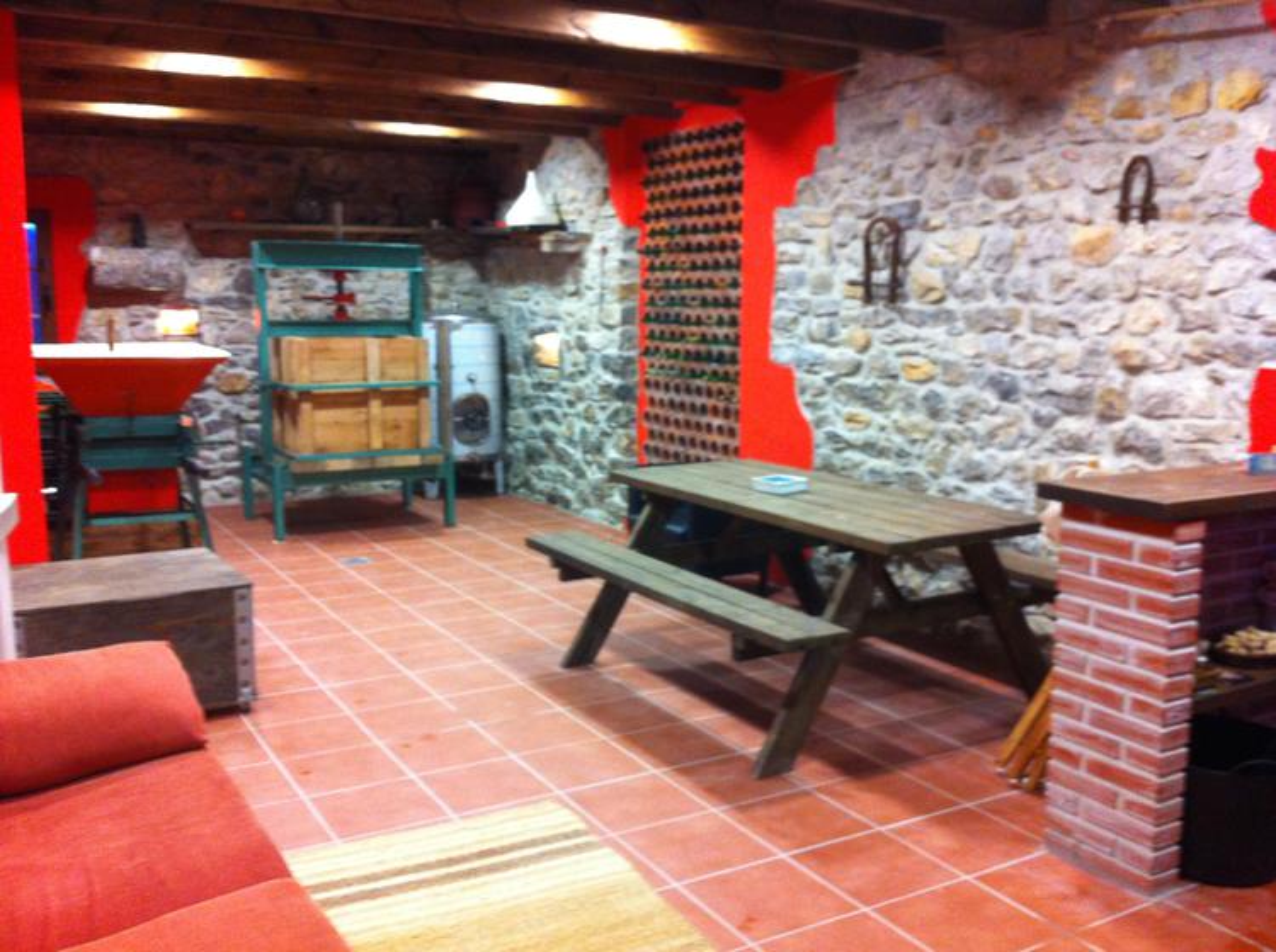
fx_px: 1288
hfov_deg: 52.7
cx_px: 638
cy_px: 476
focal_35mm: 35
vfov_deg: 40.6
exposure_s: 1/15
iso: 200
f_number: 2.8
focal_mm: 3.85
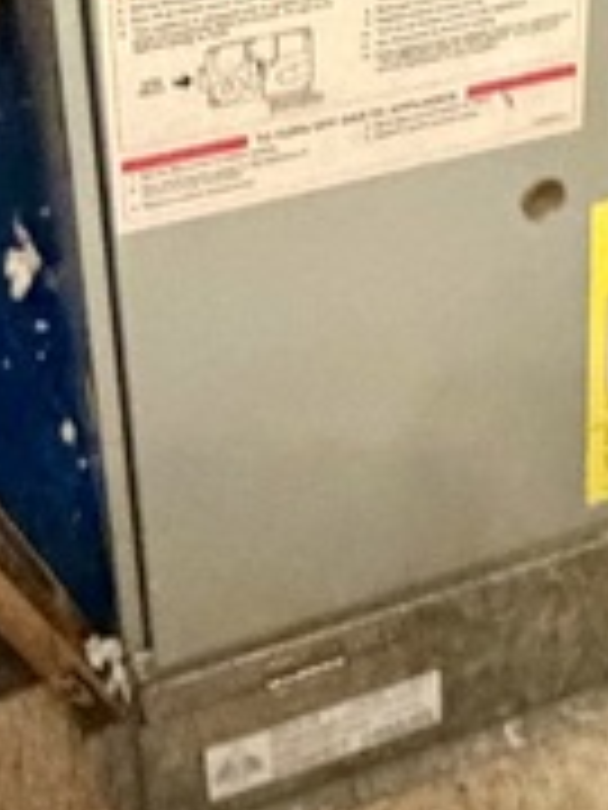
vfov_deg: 19.8
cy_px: -441
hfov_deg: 17.2
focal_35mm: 84
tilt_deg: -23.5
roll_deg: -0.8
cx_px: 599
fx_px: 1967
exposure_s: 1/40
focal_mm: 2.22
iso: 1250
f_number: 2.2
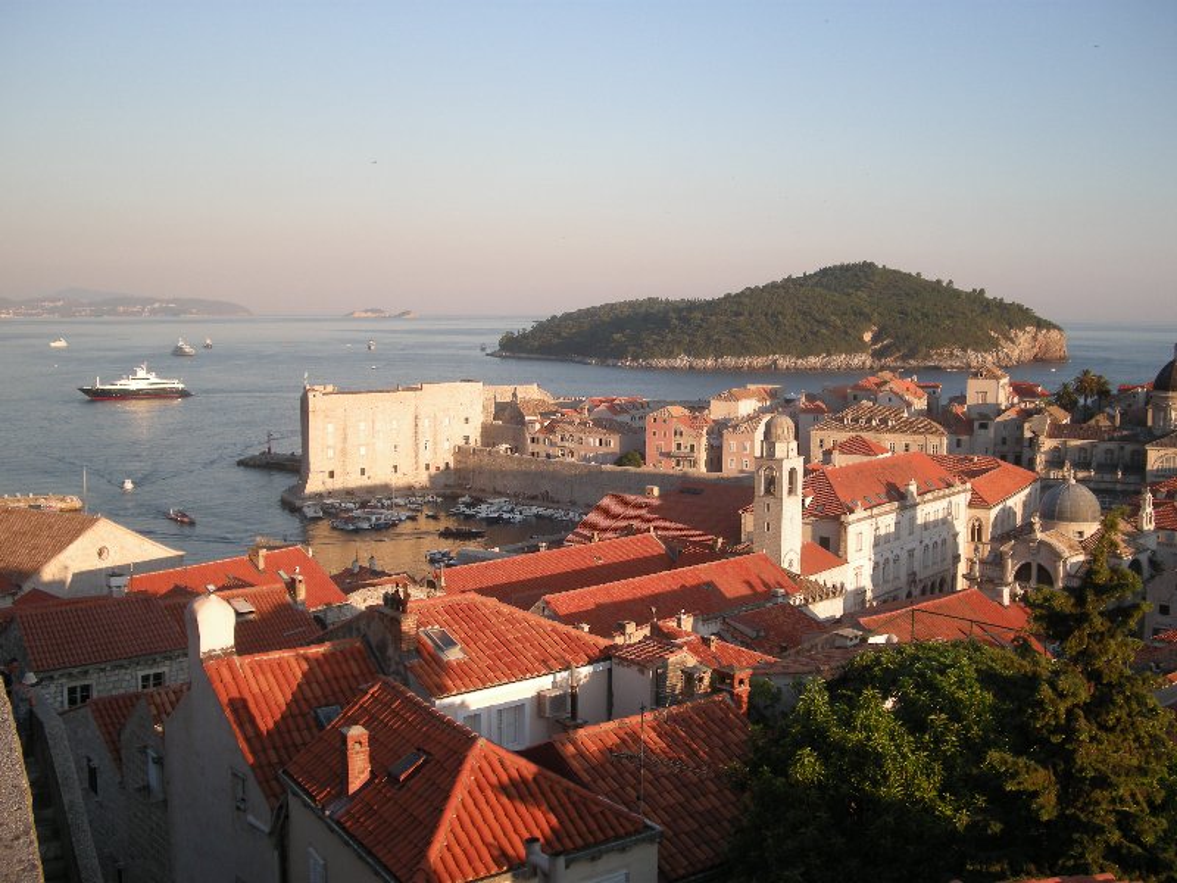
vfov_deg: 38.7
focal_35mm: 37
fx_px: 1258
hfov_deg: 50.1
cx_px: 588
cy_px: 442
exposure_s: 1/423
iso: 64
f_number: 2.8
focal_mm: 7.9
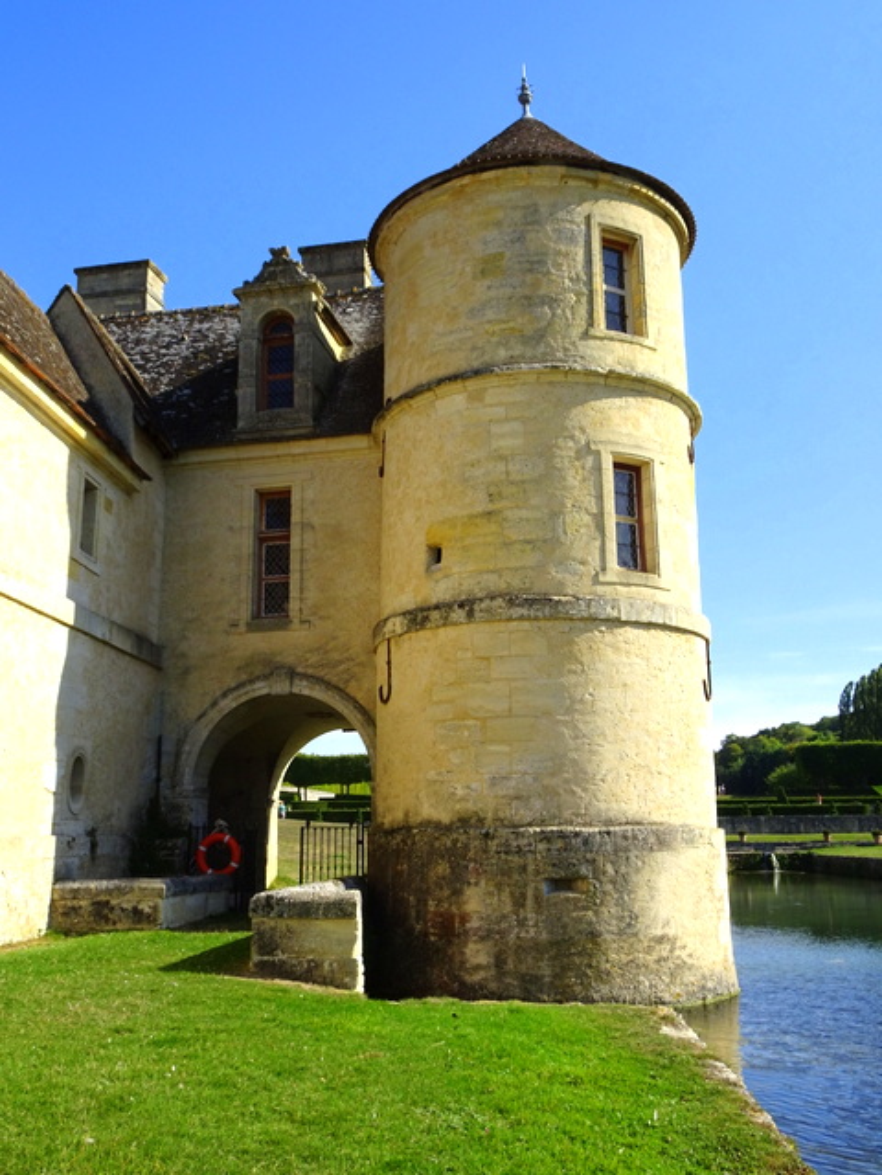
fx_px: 1087
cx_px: 441
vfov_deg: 56.8
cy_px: 588
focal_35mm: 32
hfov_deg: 44.2
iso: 80
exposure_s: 1/640
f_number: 4
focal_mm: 5.43
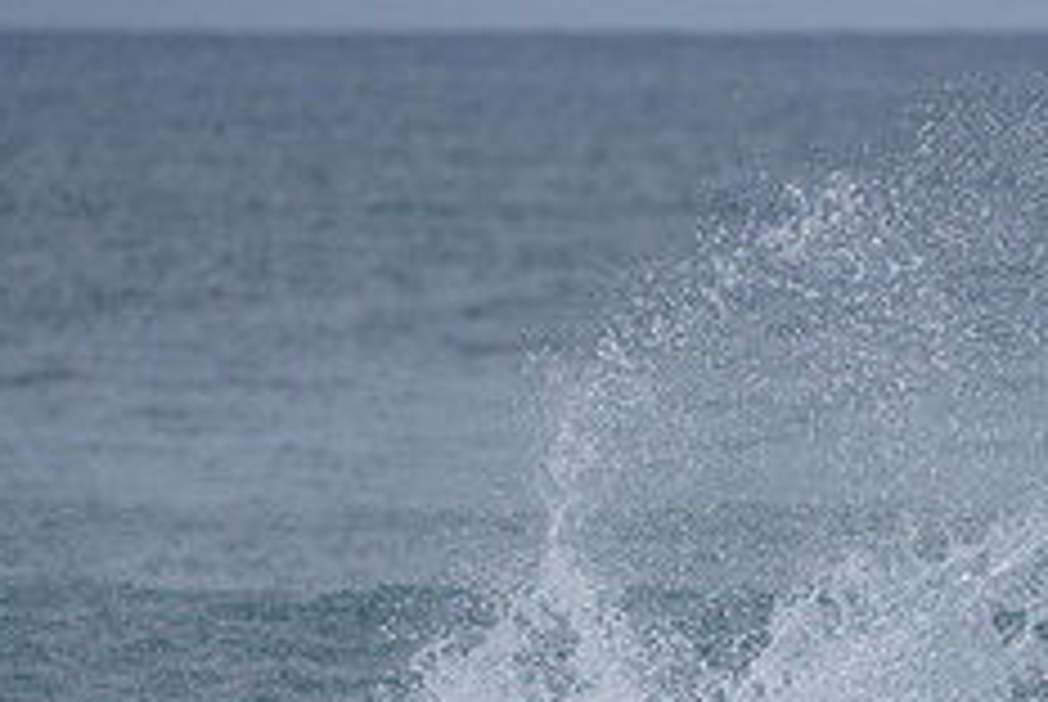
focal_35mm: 1244
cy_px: 799
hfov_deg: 1.7
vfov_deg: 1.1
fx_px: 36259
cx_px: 958
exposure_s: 1/2000
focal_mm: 500
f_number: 5.6
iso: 220
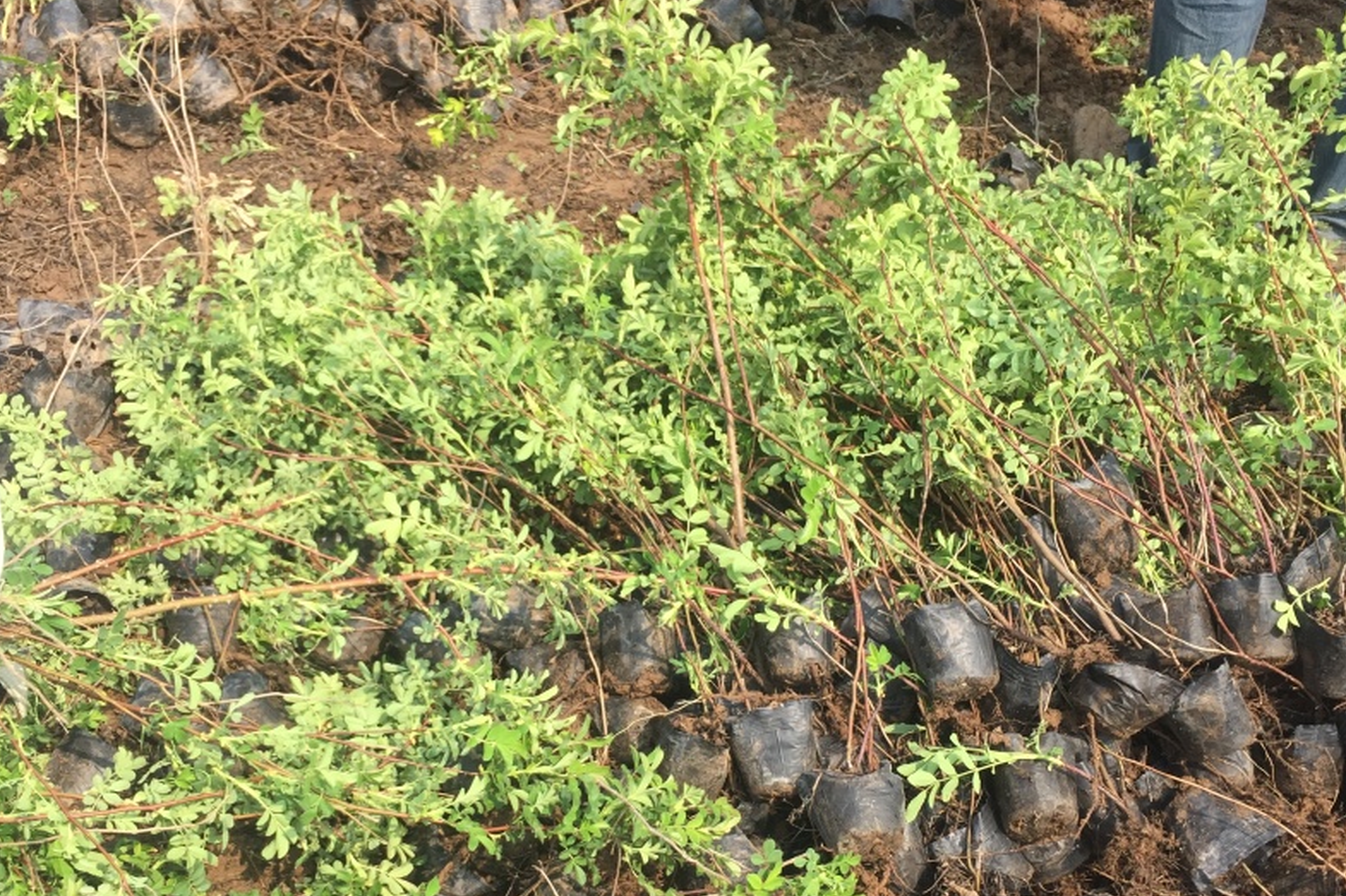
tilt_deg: -50.4
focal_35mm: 41
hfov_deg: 47.4
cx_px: 662
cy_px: 631
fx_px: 1533
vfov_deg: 32.2
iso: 32
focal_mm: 4.15
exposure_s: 1/964
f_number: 2.2
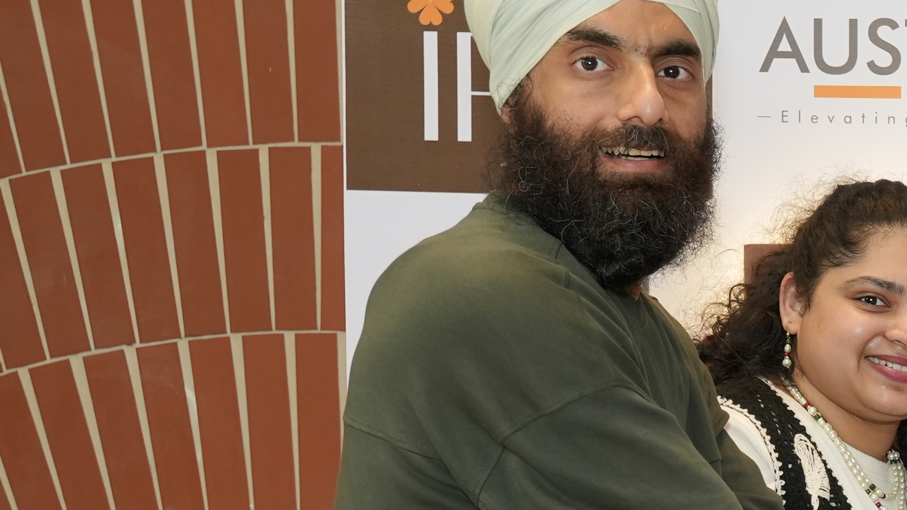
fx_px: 3476
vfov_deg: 8.2
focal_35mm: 145
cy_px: 747
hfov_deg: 13.6
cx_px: 1537
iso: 1000
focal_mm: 37.4
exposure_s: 1/125
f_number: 4.5
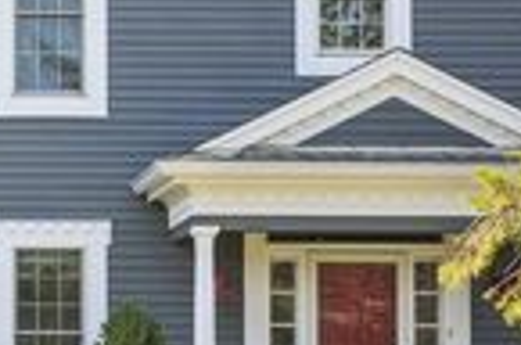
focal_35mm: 114
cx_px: -126
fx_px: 1646
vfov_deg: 11.7
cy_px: -56
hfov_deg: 17.1
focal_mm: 33
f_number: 8
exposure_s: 1/160
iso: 100
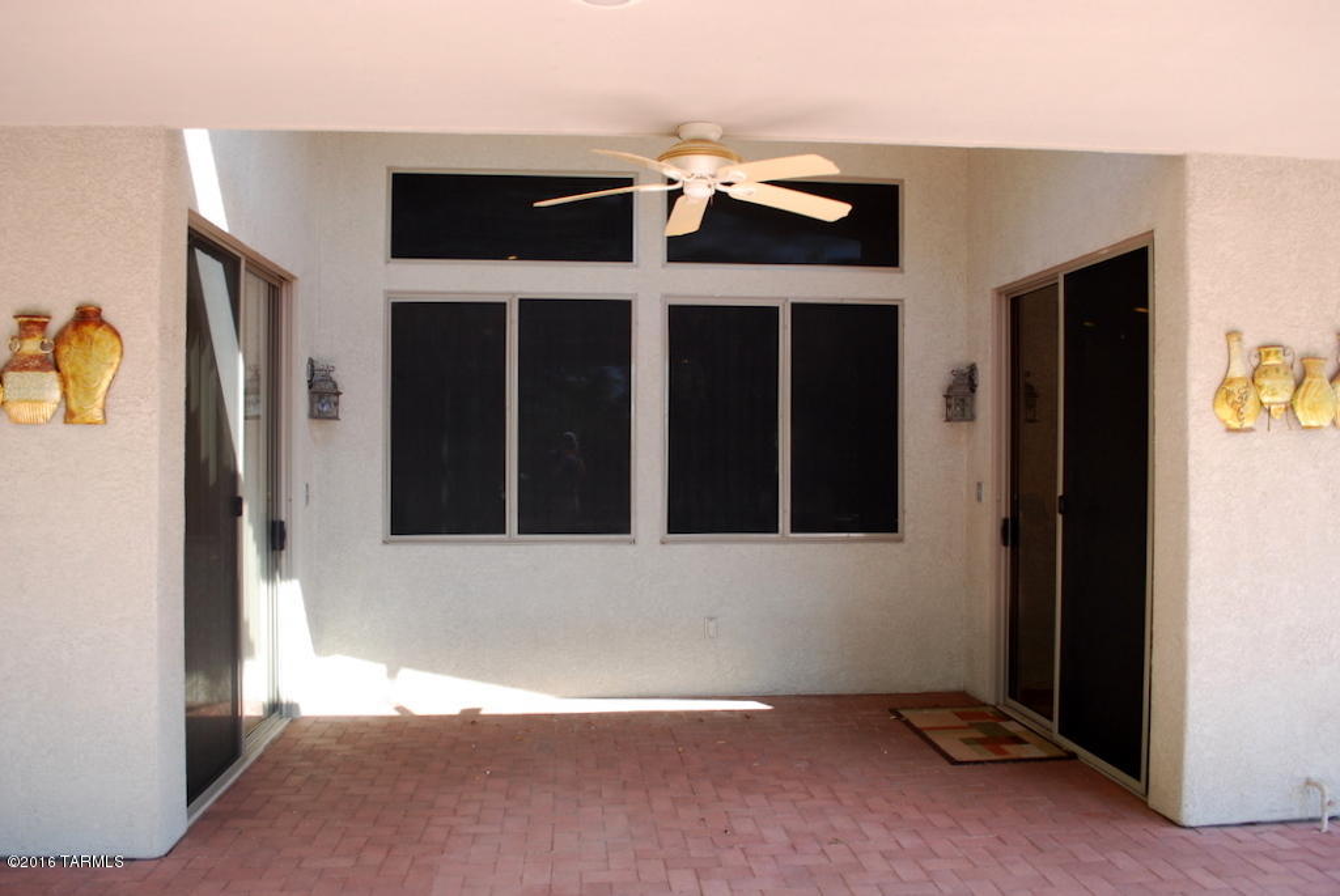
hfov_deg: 67.3
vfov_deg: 48.0
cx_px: 670
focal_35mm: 27
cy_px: 448
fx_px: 1006
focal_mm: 18
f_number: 5
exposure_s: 1/100
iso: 200
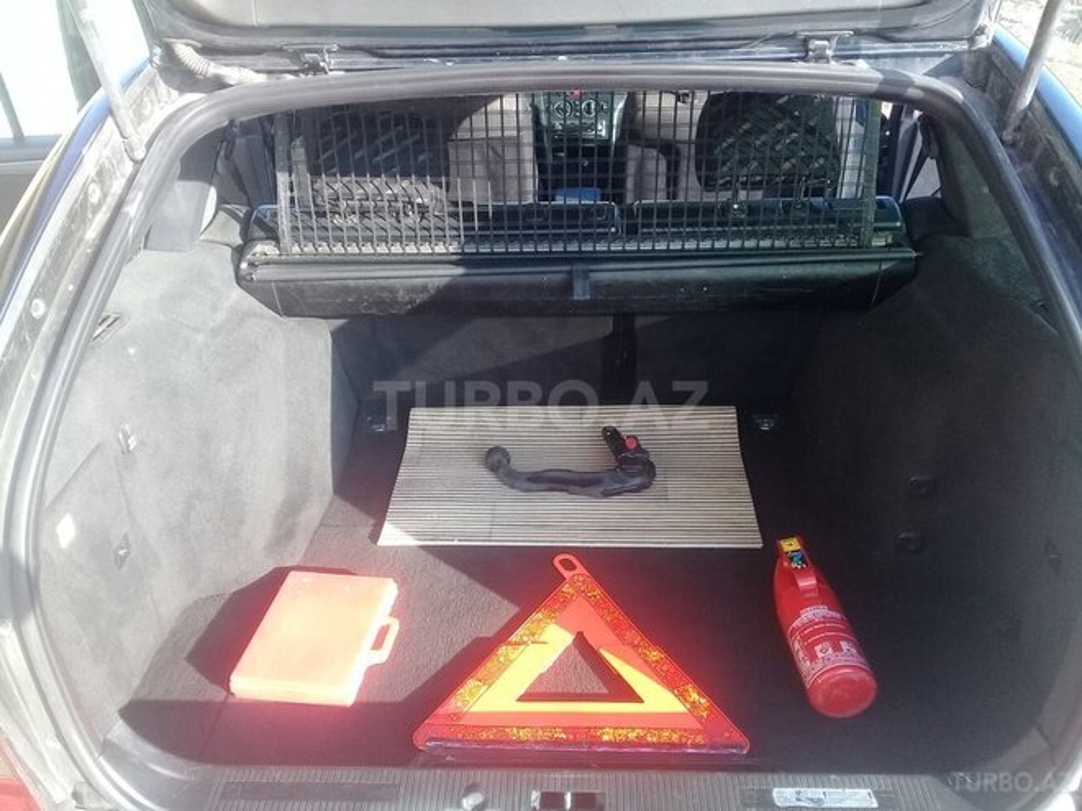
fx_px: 969
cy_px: 406
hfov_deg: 58.4
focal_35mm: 31
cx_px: 541
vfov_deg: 45.4
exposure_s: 1/108
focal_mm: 3.3
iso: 64
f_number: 2.2
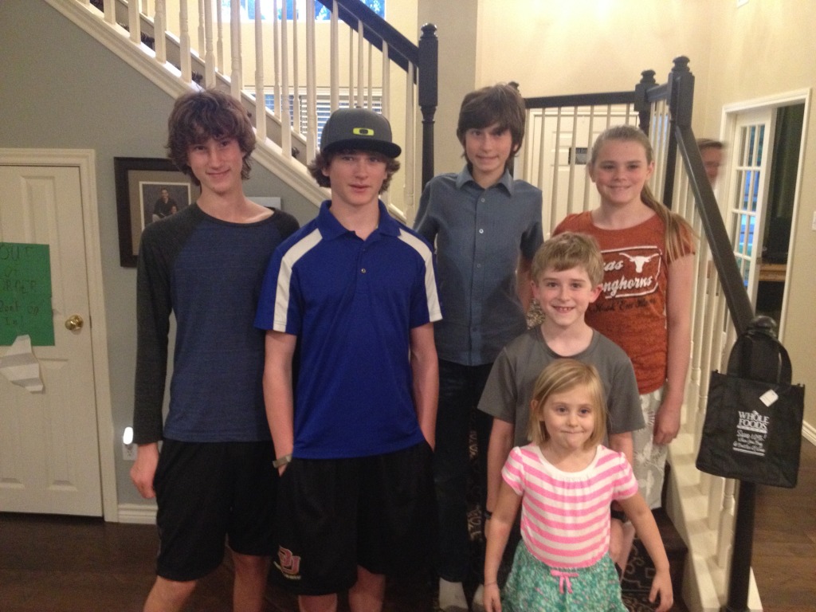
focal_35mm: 35
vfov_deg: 40.7
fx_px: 825
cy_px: 306
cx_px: 408
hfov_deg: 52.6
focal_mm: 4.28
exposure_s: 1/15
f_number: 2.4
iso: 400
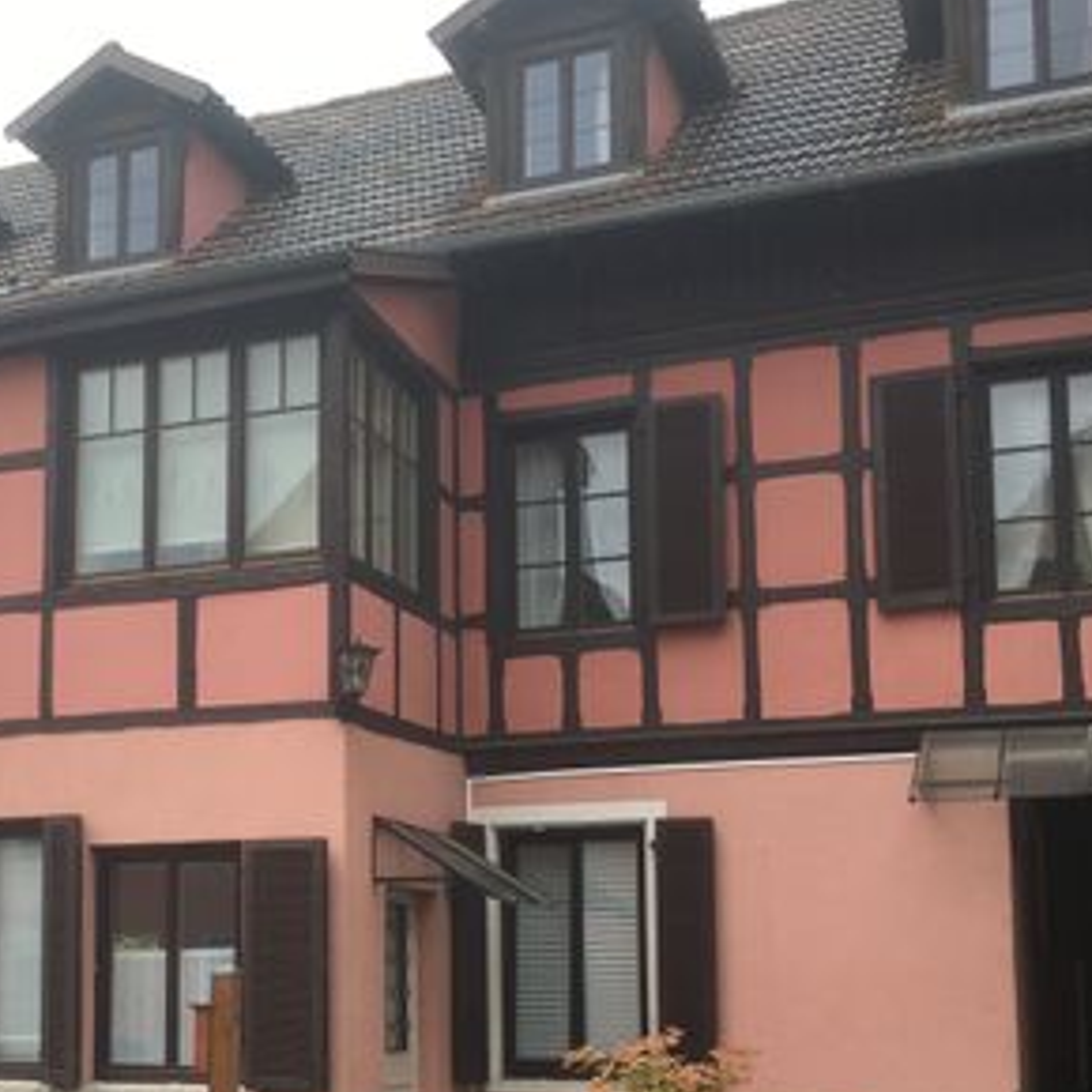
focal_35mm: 53
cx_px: 200
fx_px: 1892
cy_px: 783
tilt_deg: +6.9
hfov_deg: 31.3
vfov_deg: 31.8
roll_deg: -1.7
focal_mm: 4.15
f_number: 2.2
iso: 25
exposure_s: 1/298
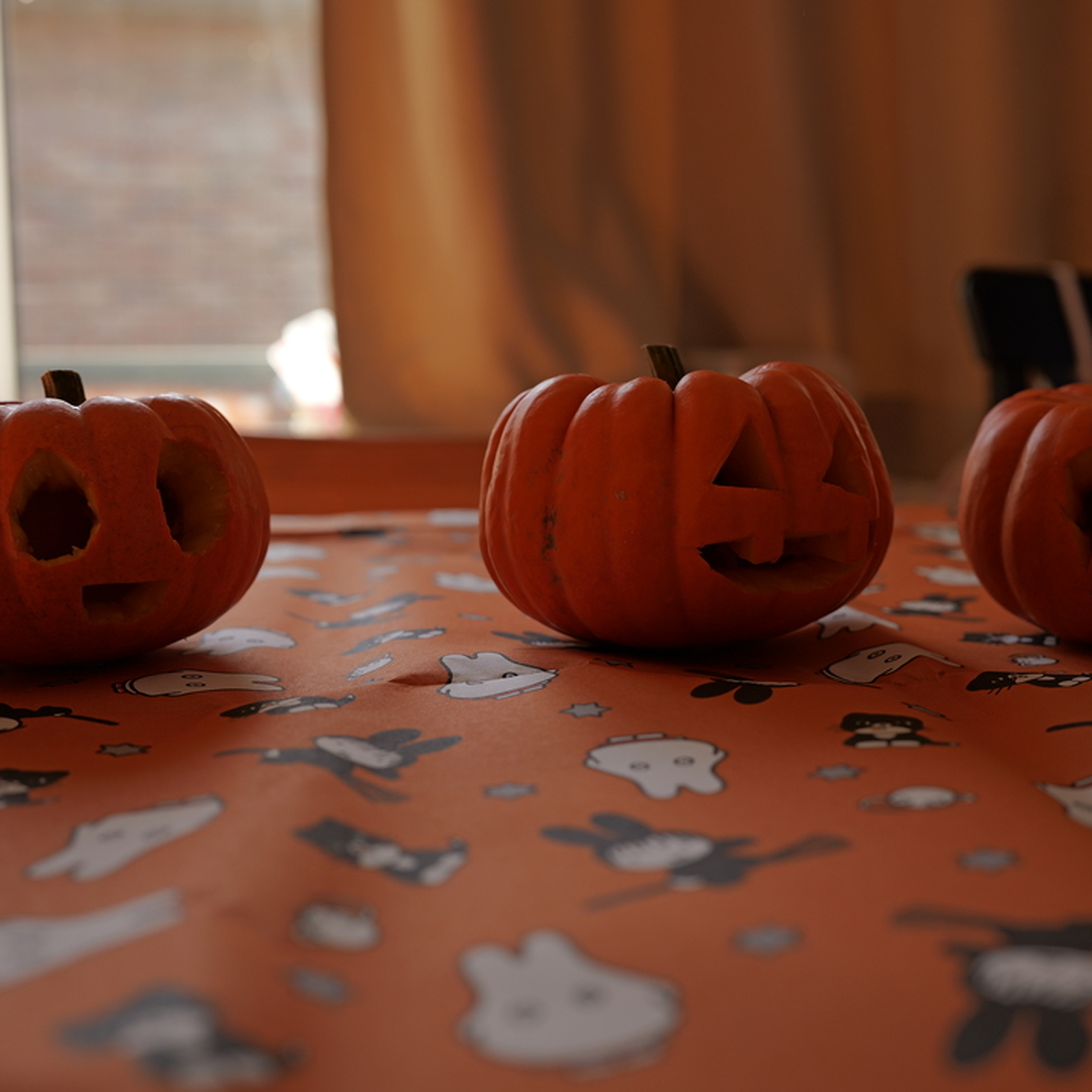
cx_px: 650
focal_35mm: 45
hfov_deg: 37.4
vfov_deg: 37.6
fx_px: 1606
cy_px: 546
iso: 125
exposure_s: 1/100
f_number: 4
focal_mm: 35
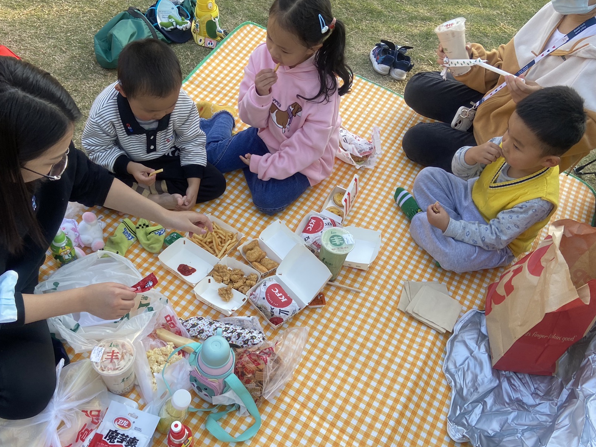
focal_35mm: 33
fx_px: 568
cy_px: 257
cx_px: 272
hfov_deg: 55.3
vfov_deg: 42.8
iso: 32
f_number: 1.8
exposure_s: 1/326
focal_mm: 4.25
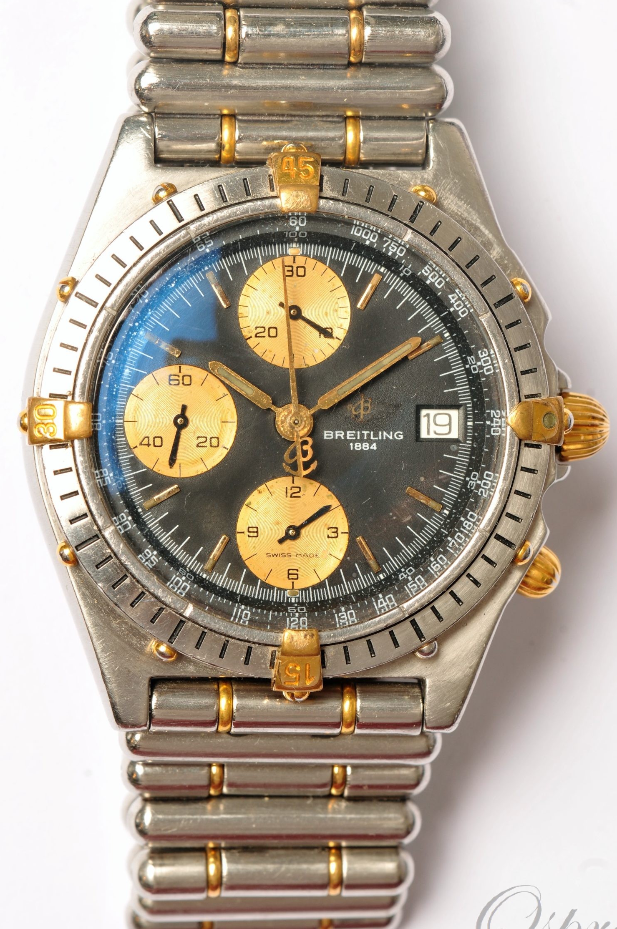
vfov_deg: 14.0
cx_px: 320
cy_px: 449
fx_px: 3778
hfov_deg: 9.3
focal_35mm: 147
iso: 200
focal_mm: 85
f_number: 11
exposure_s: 1/50
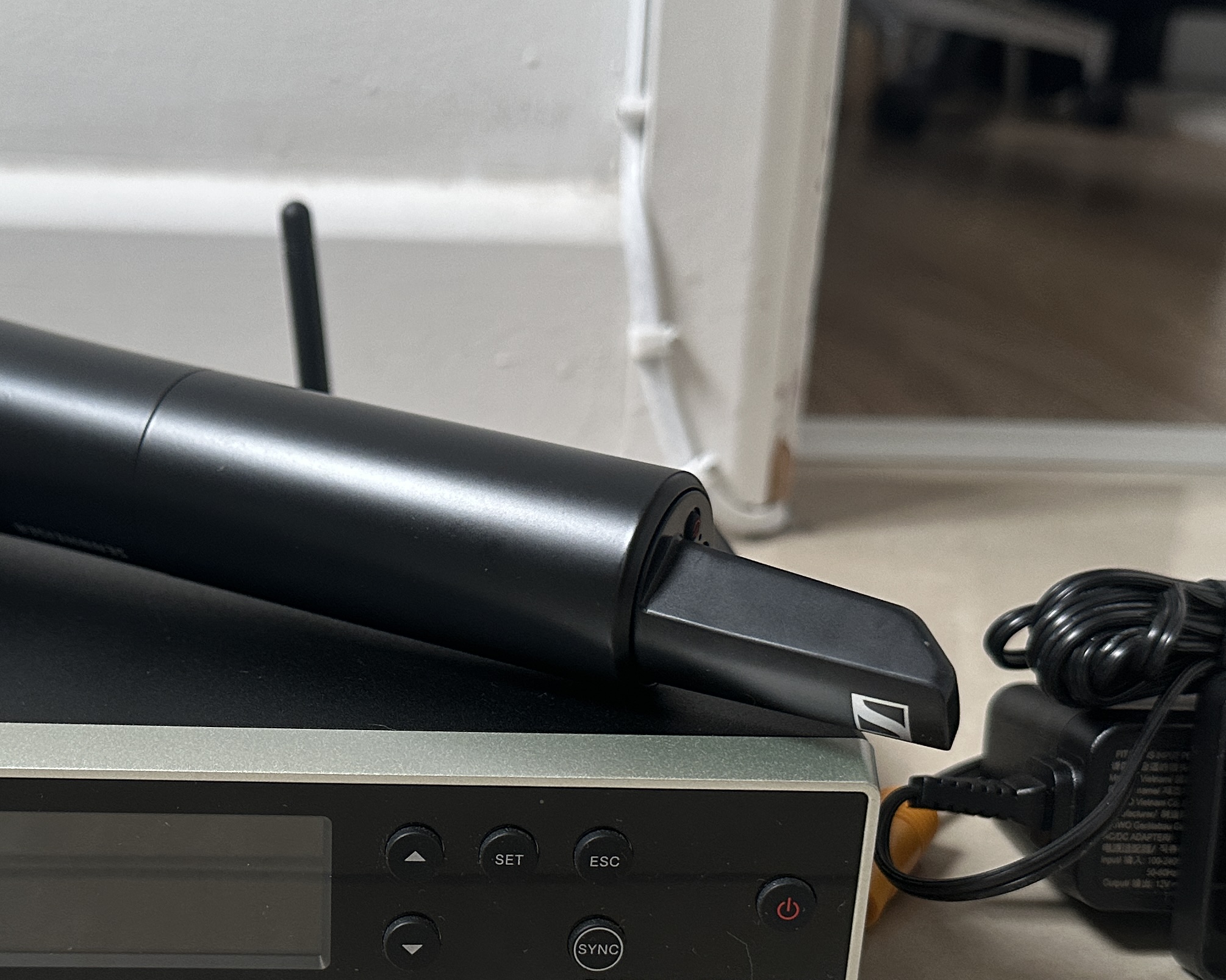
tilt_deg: -22.1
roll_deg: -1.6
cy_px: 734
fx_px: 1705
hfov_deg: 39.0
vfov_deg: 31.5
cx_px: 400
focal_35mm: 47
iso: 250
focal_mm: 6.86
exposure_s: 1/60
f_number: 1.78
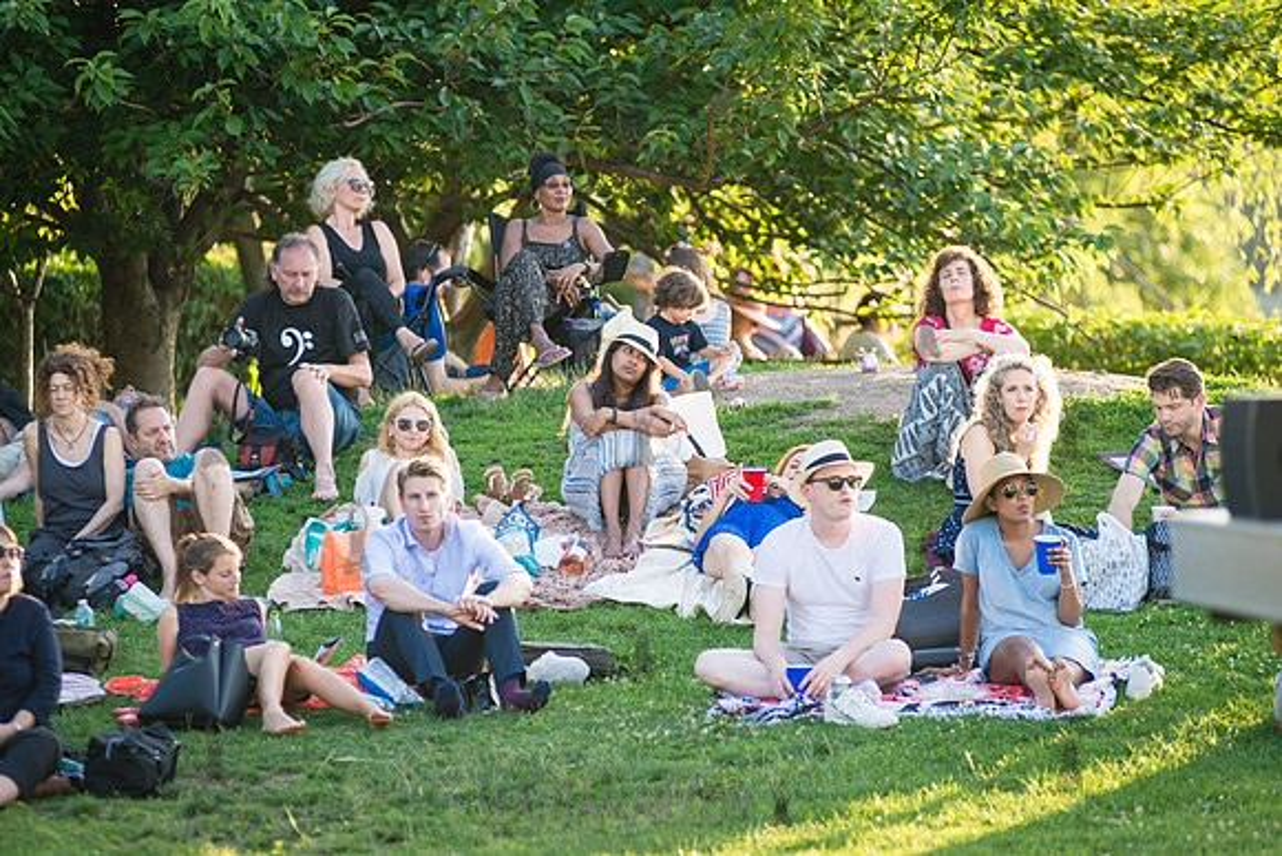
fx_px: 7124
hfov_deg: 10.3
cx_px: 641
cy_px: 428
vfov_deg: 6.9
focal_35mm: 200
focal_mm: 200
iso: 500
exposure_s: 1/500
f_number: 3.5
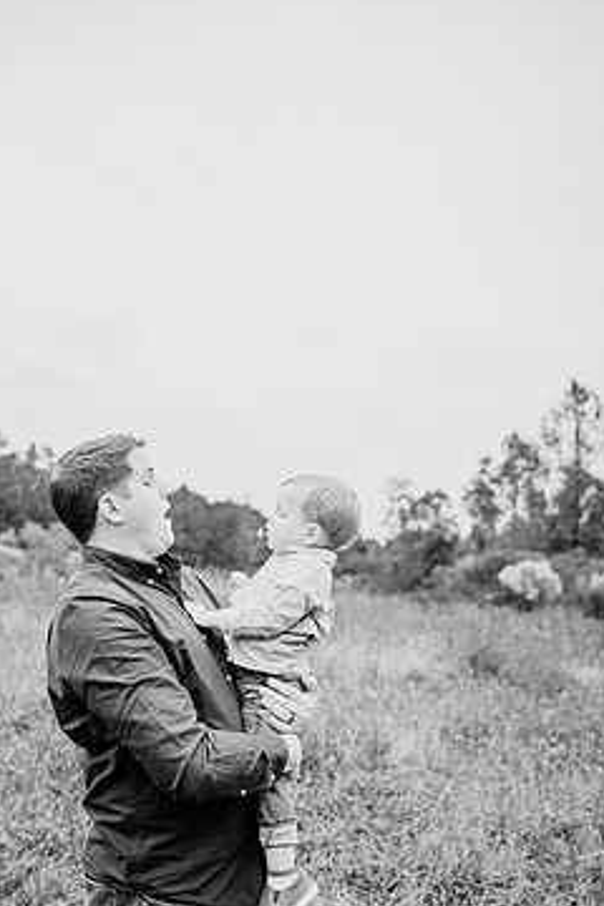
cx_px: 232
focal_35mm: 30
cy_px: 511
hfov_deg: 43.3
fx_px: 755
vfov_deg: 61.7
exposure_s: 1/800
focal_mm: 24
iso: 125
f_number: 2.2
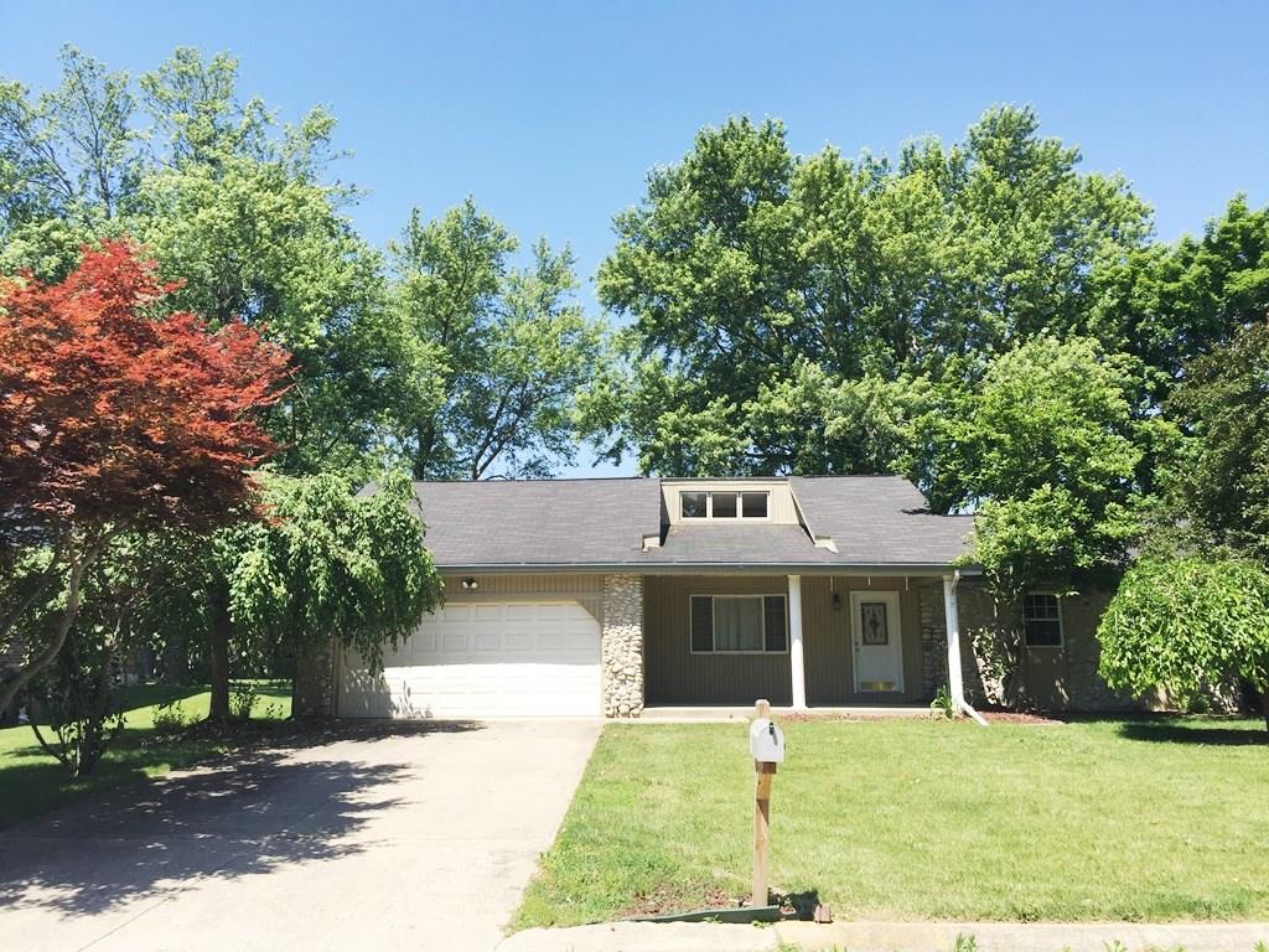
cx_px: 634
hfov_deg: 61.7
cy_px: 476
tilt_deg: +9.2
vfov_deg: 48.2
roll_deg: -0.7
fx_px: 1063
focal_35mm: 29
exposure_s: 1/1130
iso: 32
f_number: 2.2
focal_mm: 4.15
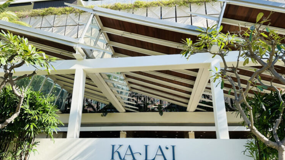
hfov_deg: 69.9
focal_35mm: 27
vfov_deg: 42.6
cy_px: 96
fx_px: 204
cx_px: 140
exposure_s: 1/1144
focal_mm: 6.86
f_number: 1.78
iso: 80
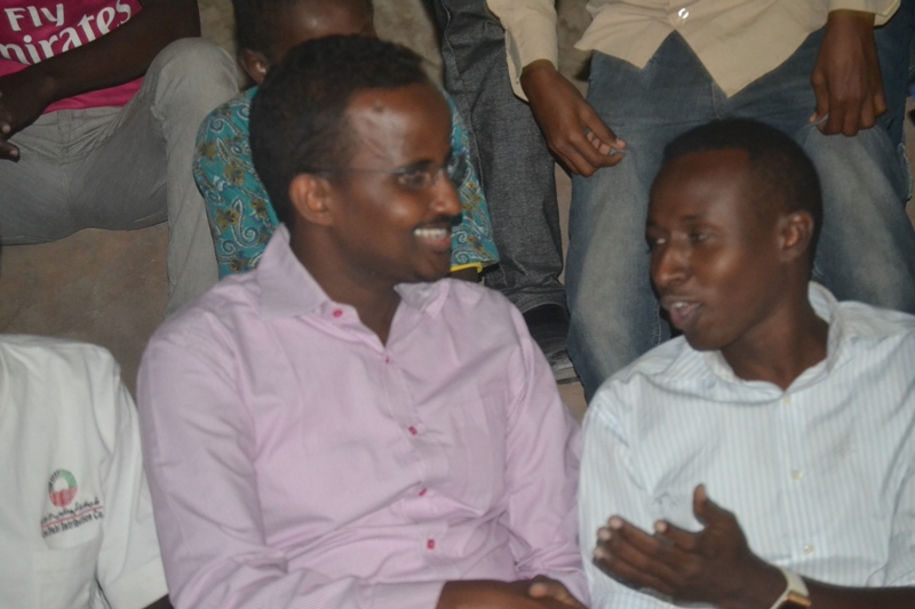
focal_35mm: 117
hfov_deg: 17.5
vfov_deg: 11.7
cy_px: 304
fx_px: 2973
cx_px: 458
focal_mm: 78
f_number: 4.5
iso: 3200
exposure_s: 1/60
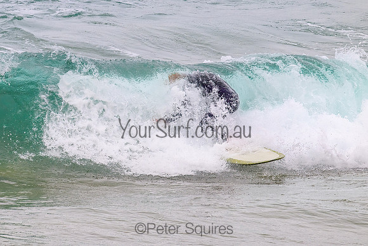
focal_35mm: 736
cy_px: 94
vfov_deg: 1.9
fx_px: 7521
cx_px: 122
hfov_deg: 2.8
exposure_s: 1/2000
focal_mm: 550
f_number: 11
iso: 800
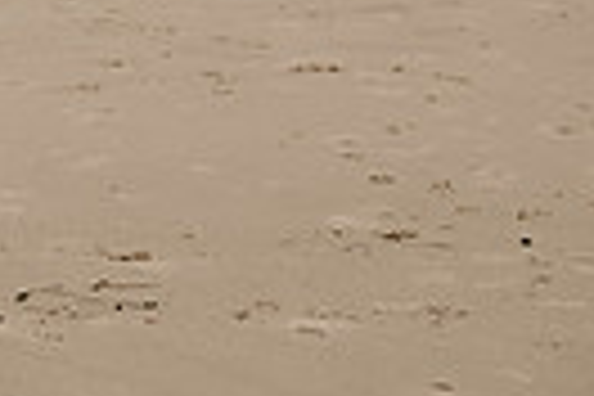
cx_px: -612
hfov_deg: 8.8
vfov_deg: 6.1
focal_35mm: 219
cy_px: -425
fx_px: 3613
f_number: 2.8
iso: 640
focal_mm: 50
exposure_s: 1/8000
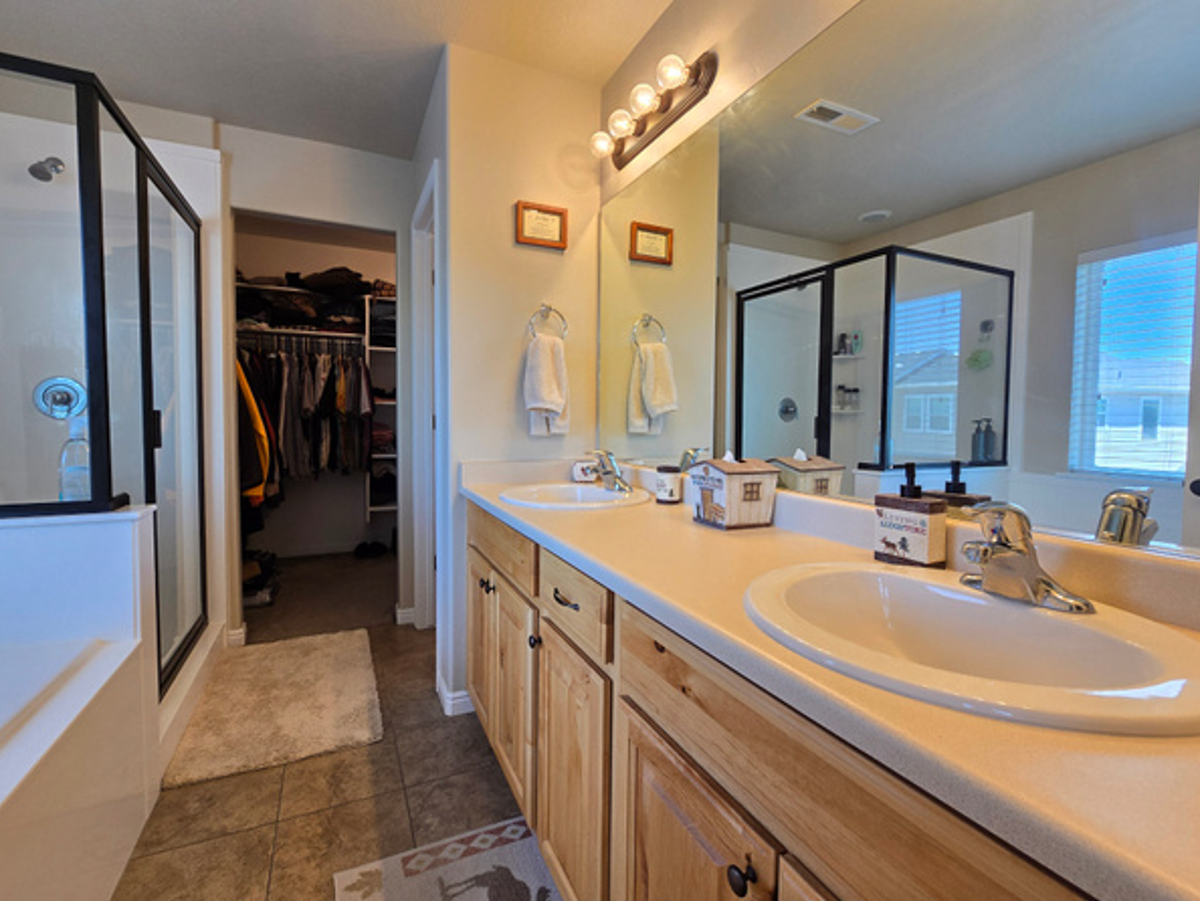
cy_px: 453
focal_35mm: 14
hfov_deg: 102.0
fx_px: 486
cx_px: 590
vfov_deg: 85.7
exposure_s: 1/60
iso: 64
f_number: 2.2
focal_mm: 2.2
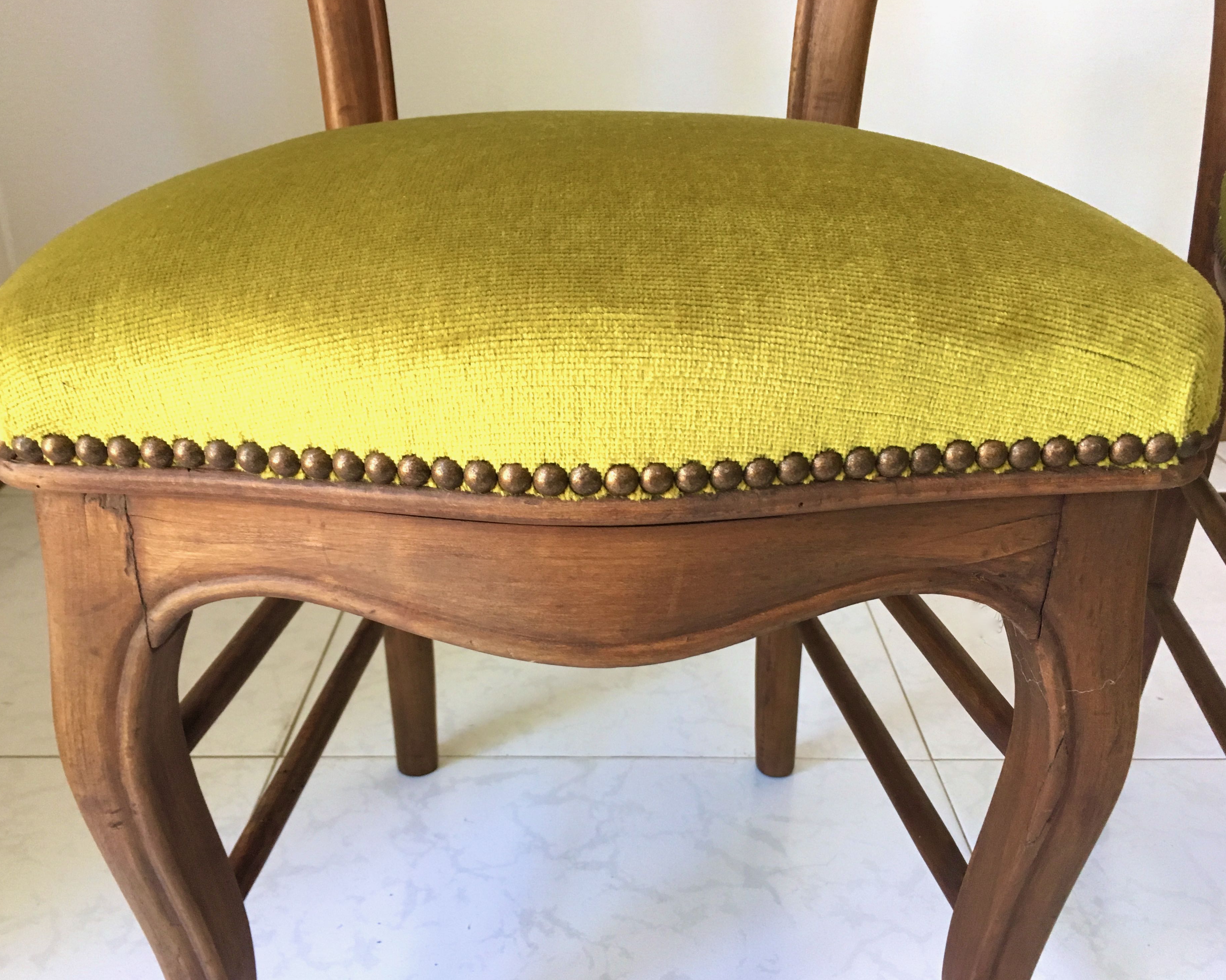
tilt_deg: -25.7
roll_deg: +0.3
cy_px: 488
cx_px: 584
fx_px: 1125
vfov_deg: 47.1
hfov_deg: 57.2
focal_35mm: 31
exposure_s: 1/33
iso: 160
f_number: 2.2
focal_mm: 4.15
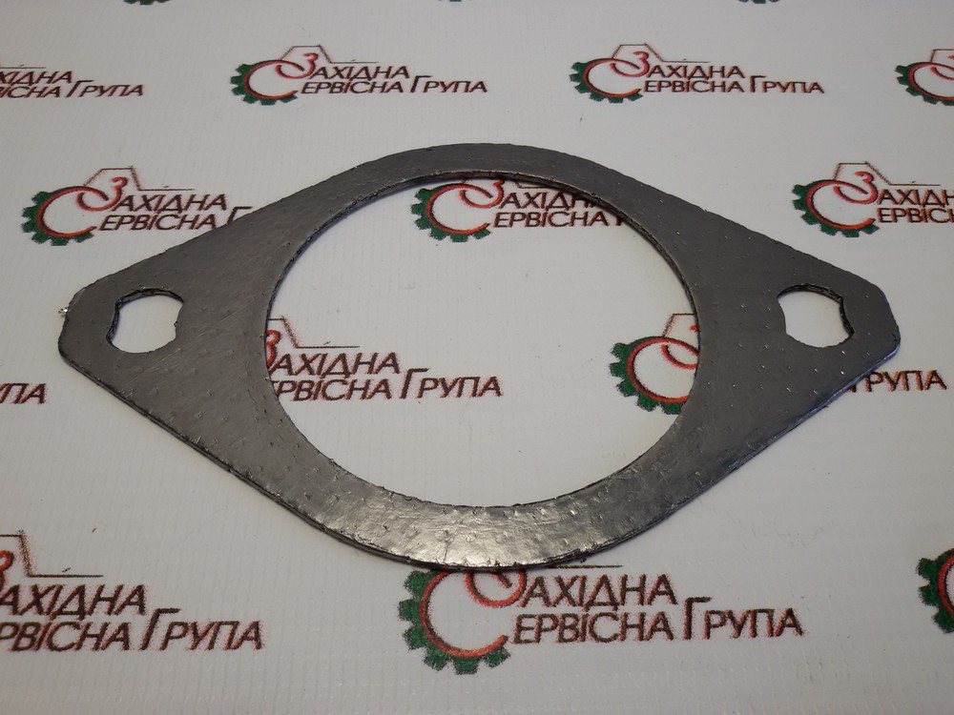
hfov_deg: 58.4
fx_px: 854
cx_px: 477
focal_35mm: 31
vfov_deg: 45.4
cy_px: 358
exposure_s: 1/100
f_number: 2.4
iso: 40
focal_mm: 2.93
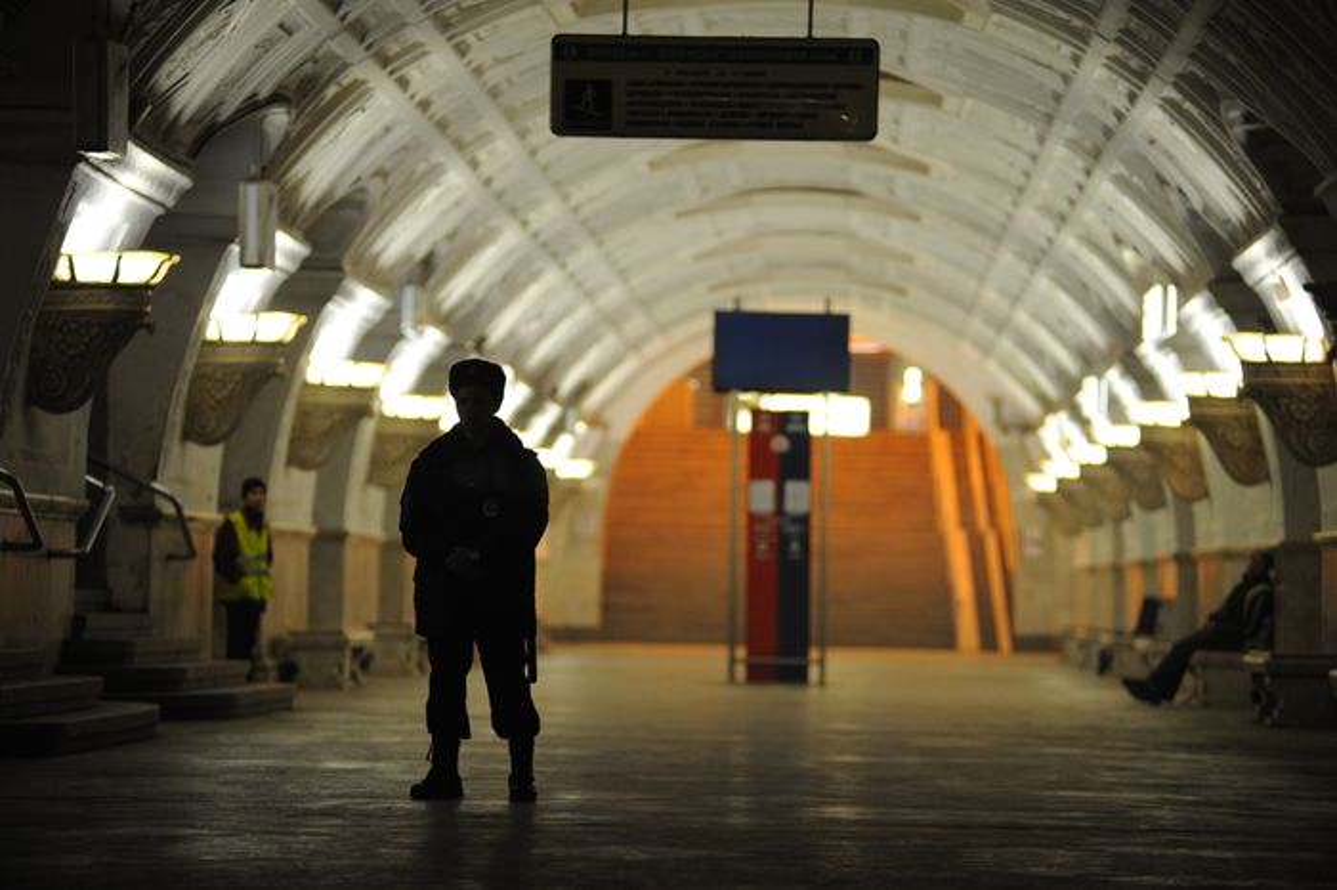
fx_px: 5382
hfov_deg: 14.2
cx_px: 668
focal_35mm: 145
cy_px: 445
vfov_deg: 9.5
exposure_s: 1/200
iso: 2000
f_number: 2.8
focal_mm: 145
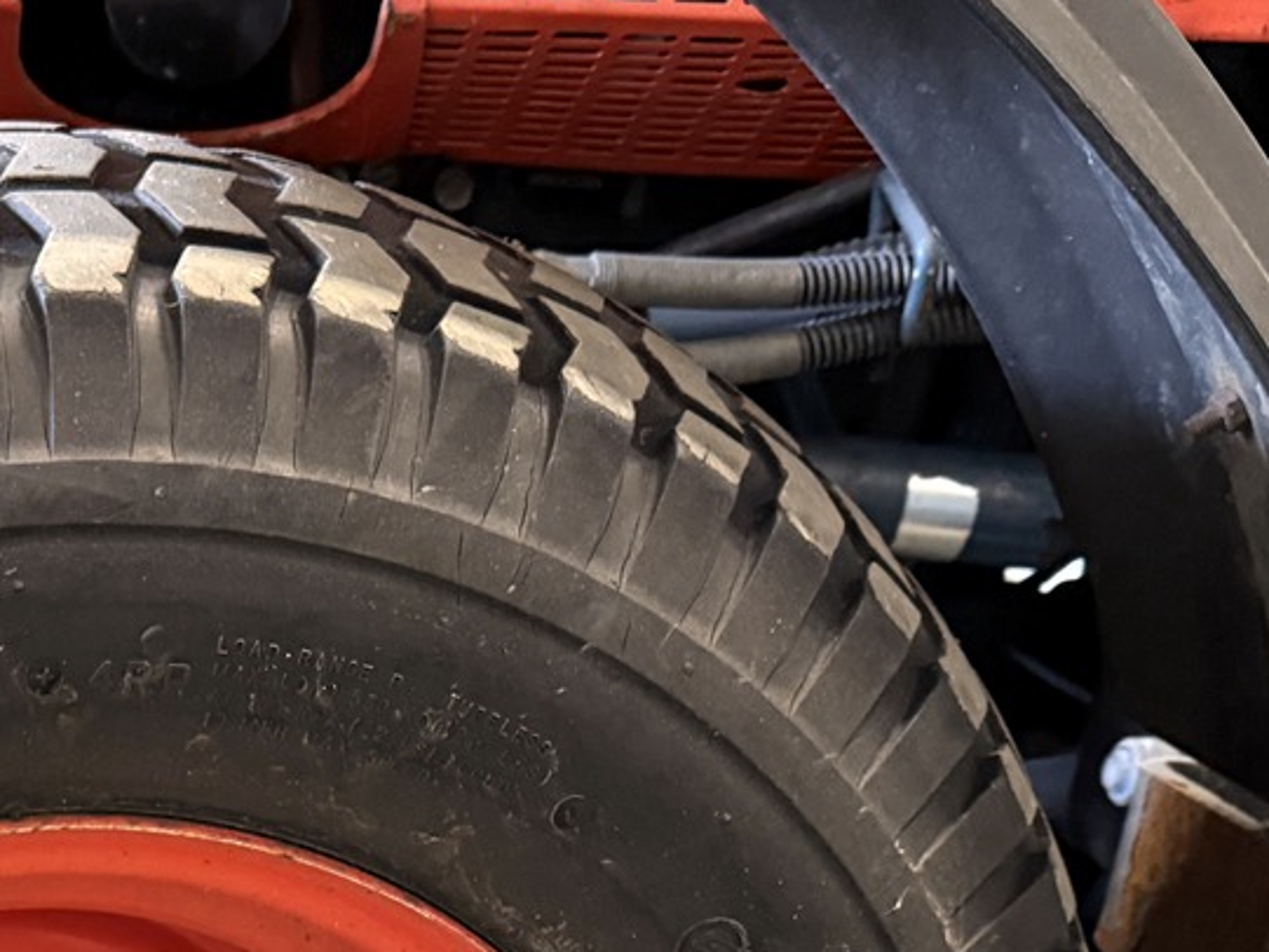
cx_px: -113
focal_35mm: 71
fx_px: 2603
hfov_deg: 25.5
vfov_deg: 19.3
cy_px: 1201
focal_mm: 6.76
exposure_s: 1/33
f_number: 1.78
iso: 640
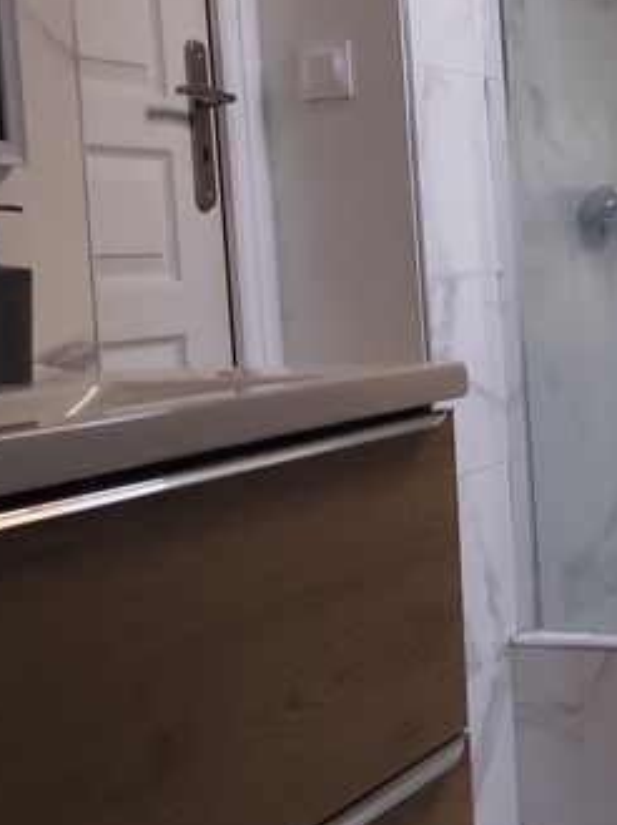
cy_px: 351
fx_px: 1667
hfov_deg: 20.1
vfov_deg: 27.8
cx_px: 662
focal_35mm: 70
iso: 250
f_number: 1.65
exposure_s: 1/100
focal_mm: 6.14
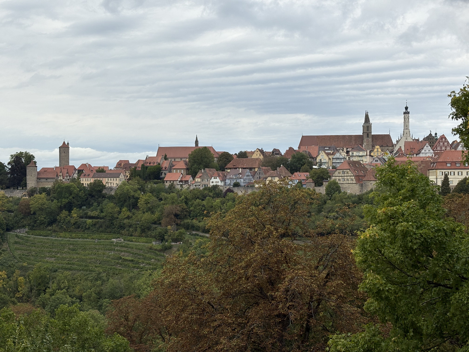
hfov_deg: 36.8
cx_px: 234
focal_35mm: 52
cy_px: 176
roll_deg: +0.2
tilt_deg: +0.7
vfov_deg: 28.0
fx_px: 705
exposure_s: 1/2451
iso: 40
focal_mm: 5.96
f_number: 1.6
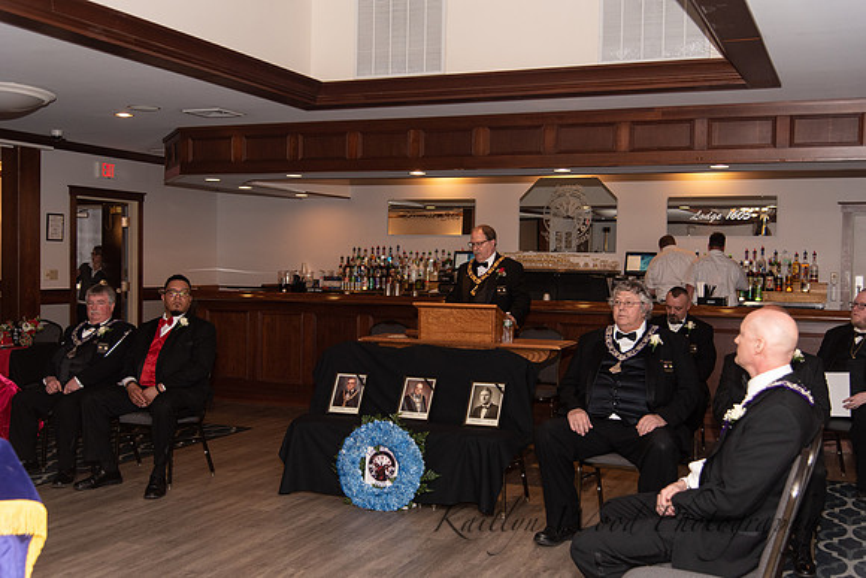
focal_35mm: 40
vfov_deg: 33.4
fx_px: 962
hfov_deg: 48.4
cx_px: 433
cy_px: 289
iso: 800
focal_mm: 40
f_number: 4
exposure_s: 1/200
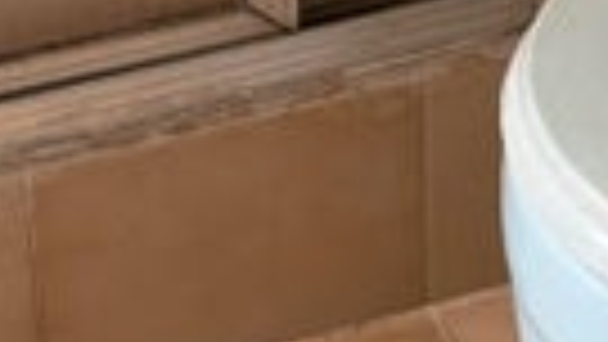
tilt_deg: -34.1
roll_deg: -3.5
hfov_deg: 8.5
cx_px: 901
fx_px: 3999
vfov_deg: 4.9
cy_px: -112
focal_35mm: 248
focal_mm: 6.76
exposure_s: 1/152
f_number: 1.78
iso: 125
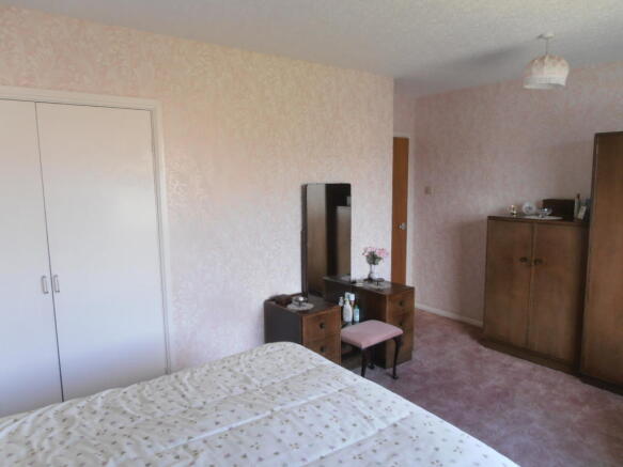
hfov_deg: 71.6
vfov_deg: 56.8
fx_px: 432
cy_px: 234
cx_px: 312
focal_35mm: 24
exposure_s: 1/30
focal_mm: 4.2
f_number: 3
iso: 80
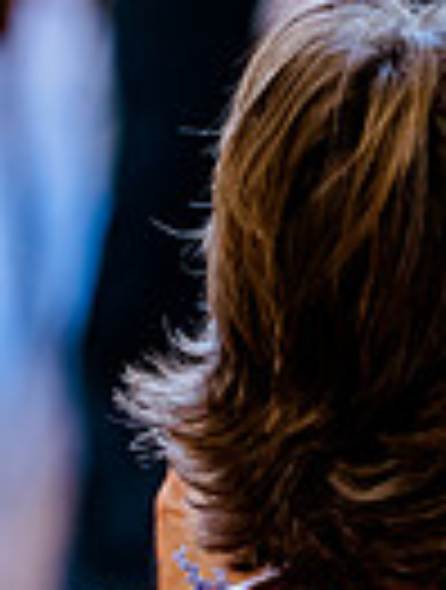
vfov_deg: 3.1
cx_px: 761
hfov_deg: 2.3
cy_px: 324
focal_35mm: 636
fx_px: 10873
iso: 2500
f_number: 2.8
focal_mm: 150
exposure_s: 1/640
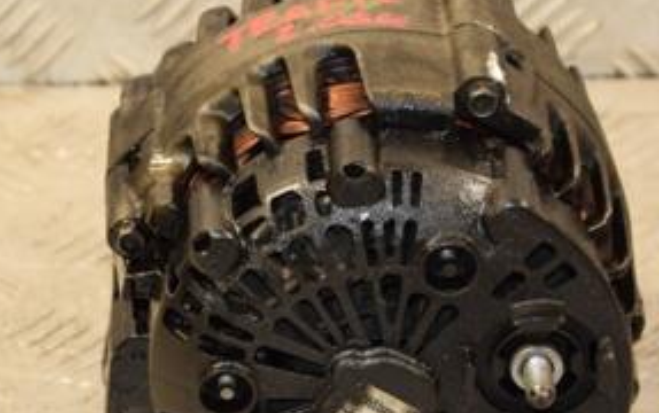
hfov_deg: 10.6
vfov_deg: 6.6
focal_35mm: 198
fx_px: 3560
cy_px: 330
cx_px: 285
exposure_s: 1/125
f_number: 5.3
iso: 800
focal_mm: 62
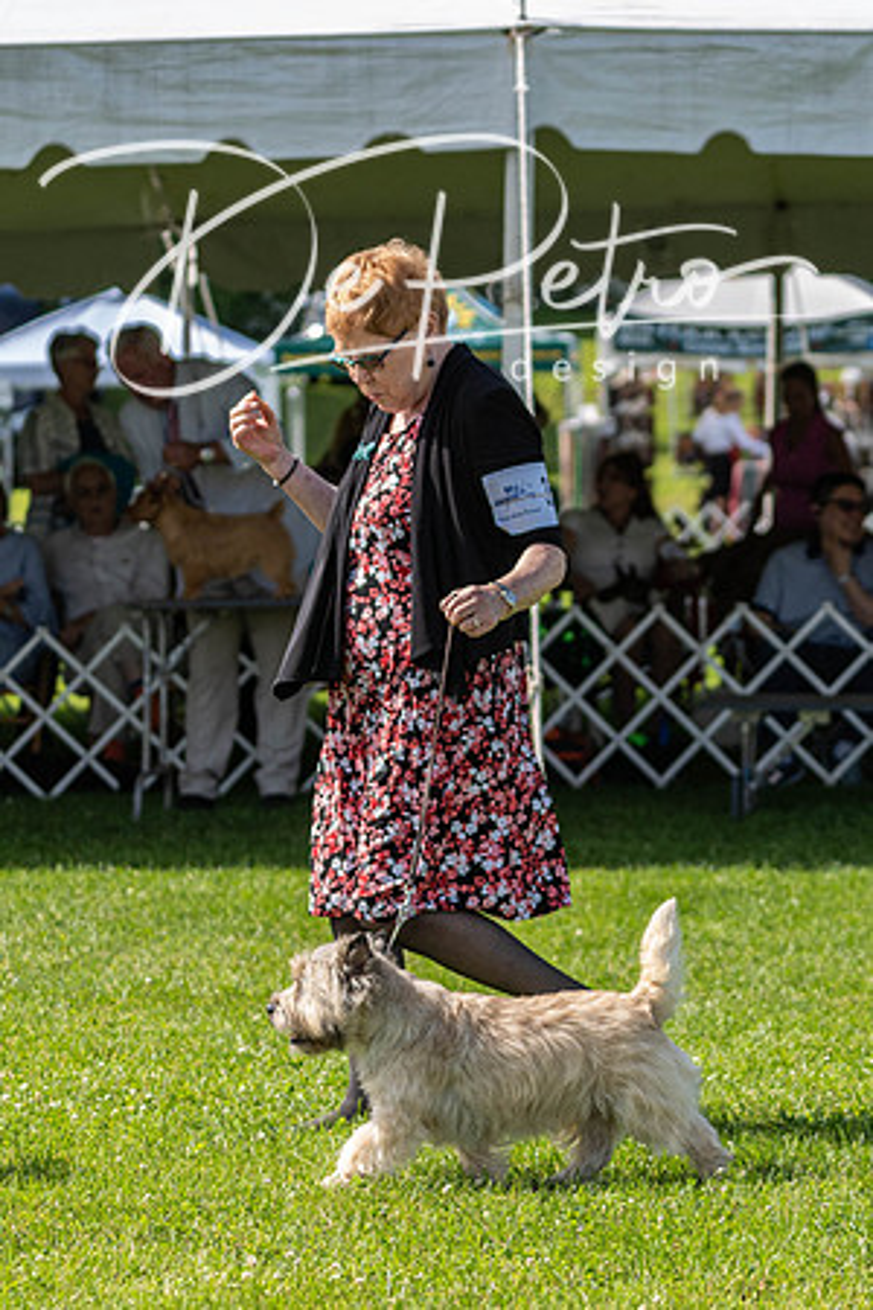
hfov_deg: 9.3
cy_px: 741
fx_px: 5368
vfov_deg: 13.9
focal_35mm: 148
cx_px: 494
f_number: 4
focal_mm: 87
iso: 500
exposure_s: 1/2000
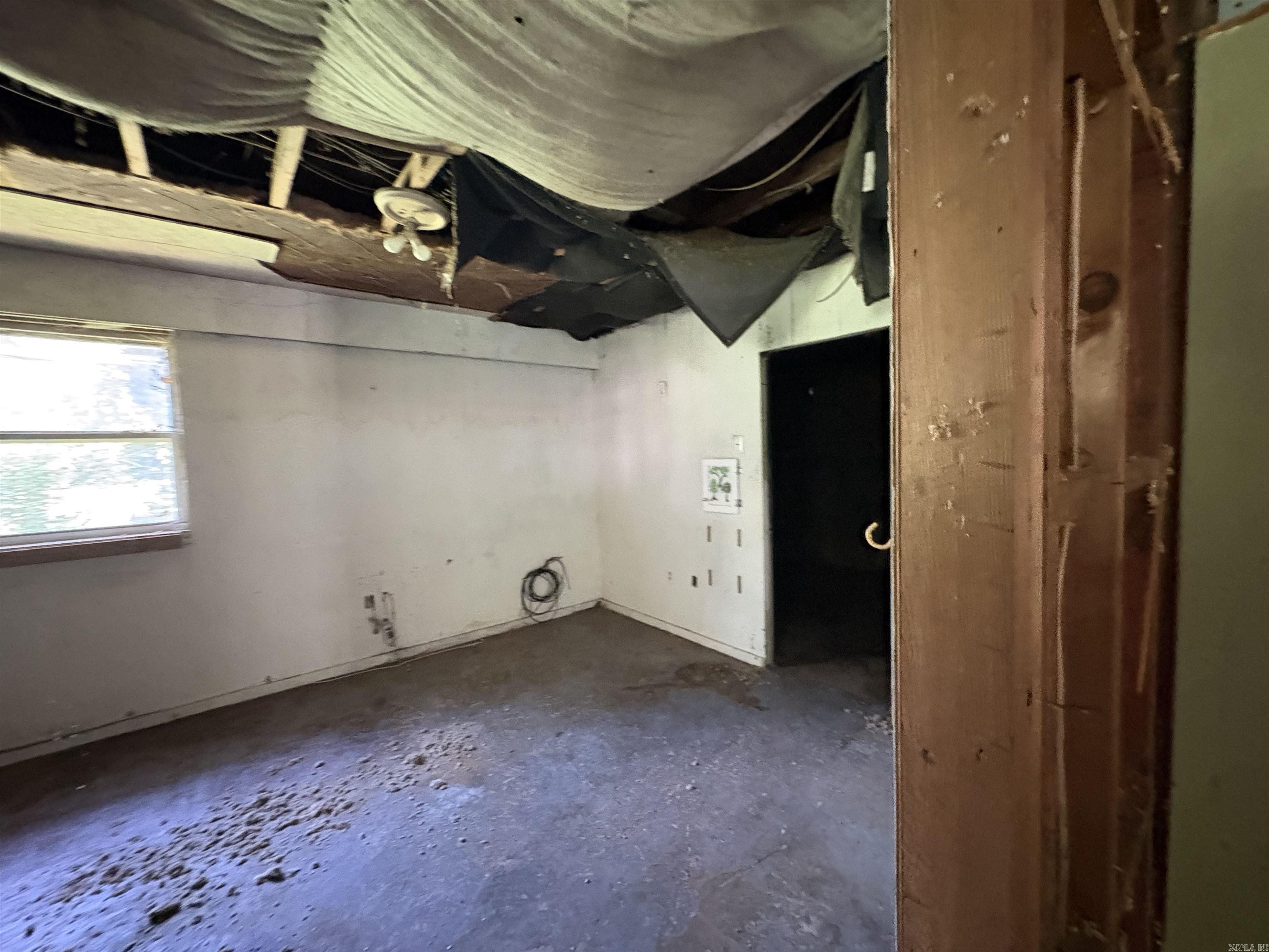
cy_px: 476
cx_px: 634
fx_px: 513
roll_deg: +3.1
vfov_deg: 85.7
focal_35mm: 14
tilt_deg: -4.4
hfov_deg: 102.1
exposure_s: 1/36
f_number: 2.2
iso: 1000
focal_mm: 2.22
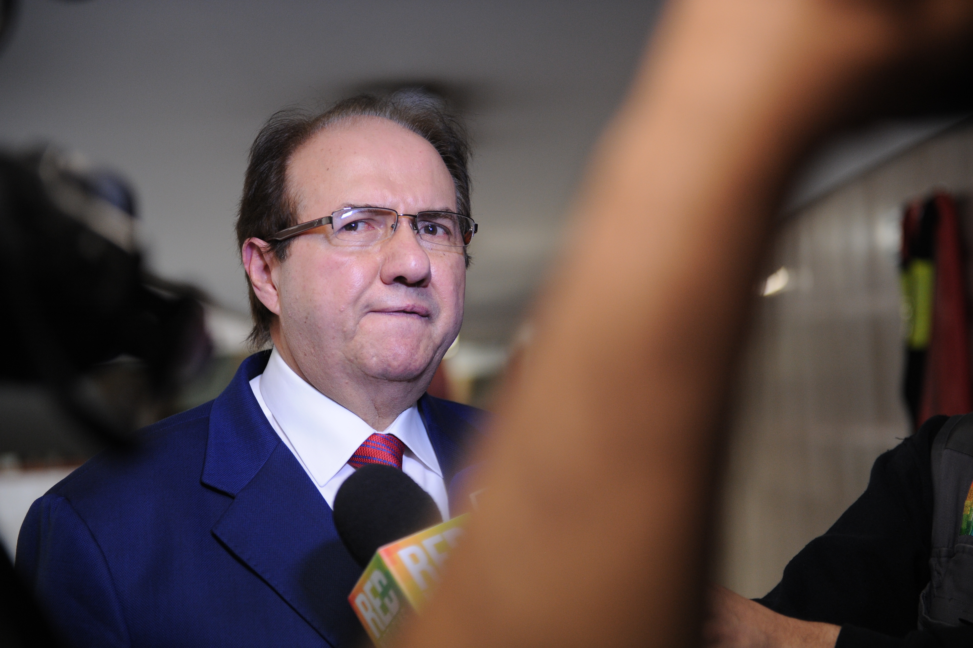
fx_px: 1891
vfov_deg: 19.4
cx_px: 486
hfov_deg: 28.9
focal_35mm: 70
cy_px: 324
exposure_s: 1/320
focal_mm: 70
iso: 2000
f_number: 2.8
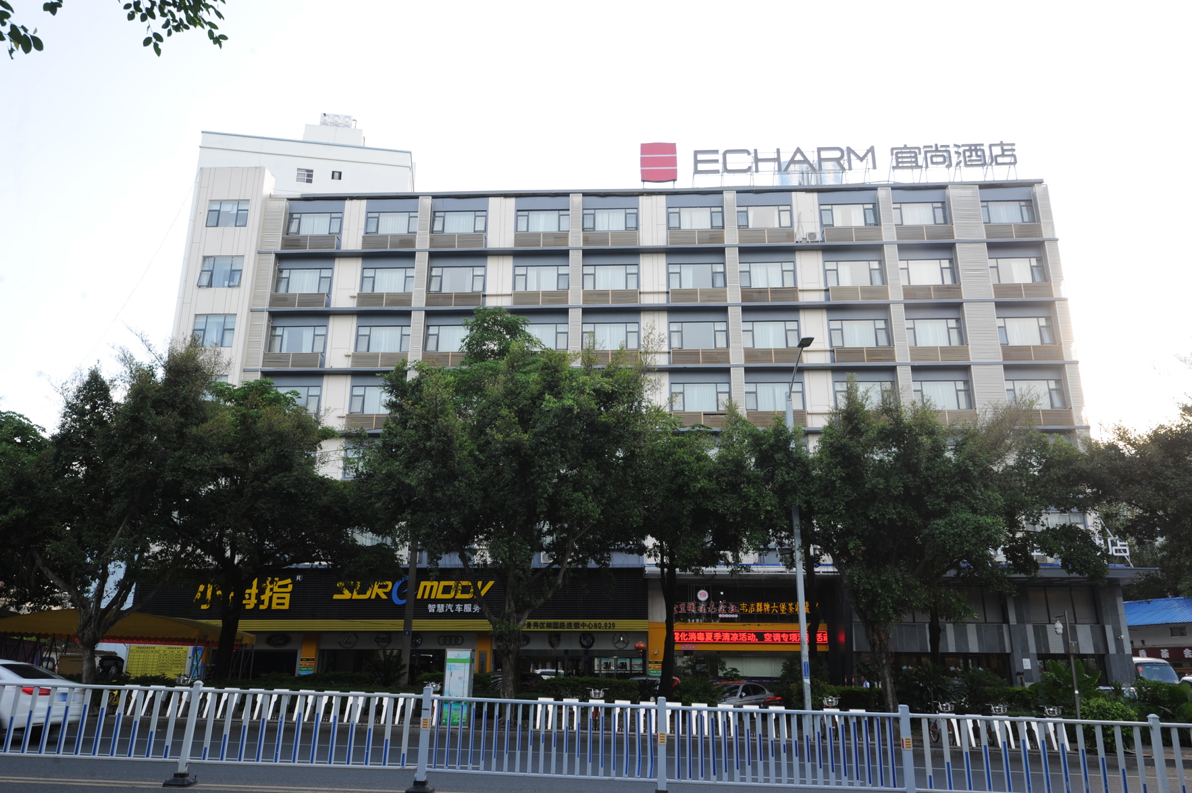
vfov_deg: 49.5
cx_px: 596
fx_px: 860
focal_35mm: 26
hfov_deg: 69.4
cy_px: 396
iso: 200
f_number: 10
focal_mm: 26
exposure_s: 1/50
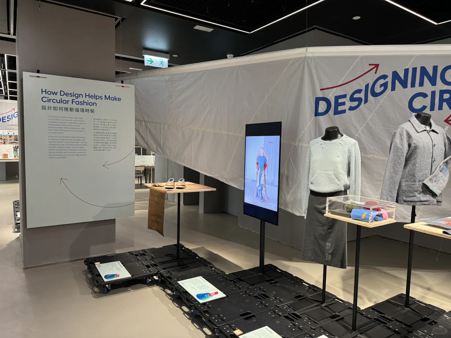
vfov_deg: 56.8
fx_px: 313
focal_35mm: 24
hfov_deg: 71.6
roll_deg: -0.6
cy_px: 169
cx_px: 226
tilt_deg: -4.6
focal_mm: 6.86
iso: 250
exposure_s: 1/59
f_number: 1.78
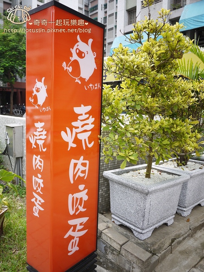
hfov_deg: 49.7
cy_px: 136
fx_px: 220
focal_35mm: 28
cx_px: 102
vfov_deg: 63.4
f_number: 2.5
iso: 100
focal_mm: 14
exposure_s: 1/400
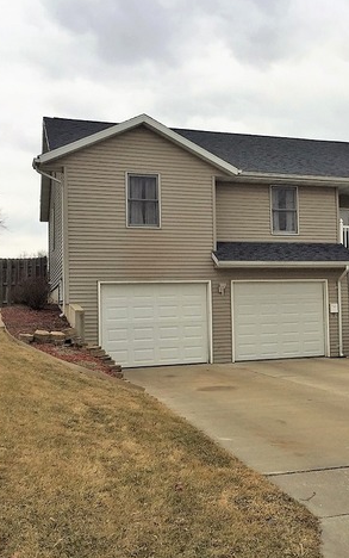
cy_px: 275
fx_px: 638
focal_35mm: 42
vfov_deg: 47.2
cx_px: 287
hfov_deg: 29.8
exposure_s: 1/670
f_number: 2.2
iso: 32
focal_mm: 4.15
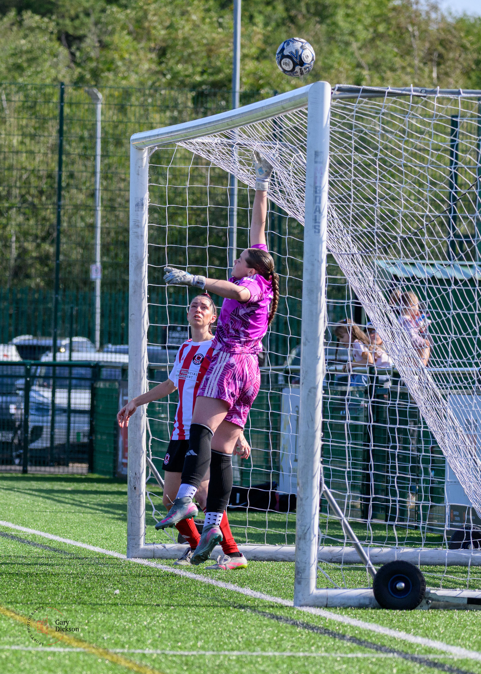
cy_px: 391
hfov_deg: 4.4
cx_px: 160
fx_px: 6296
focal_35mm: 329
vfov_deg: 6.1
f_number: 4.8
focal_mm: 170
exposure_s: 1/2000
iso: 720
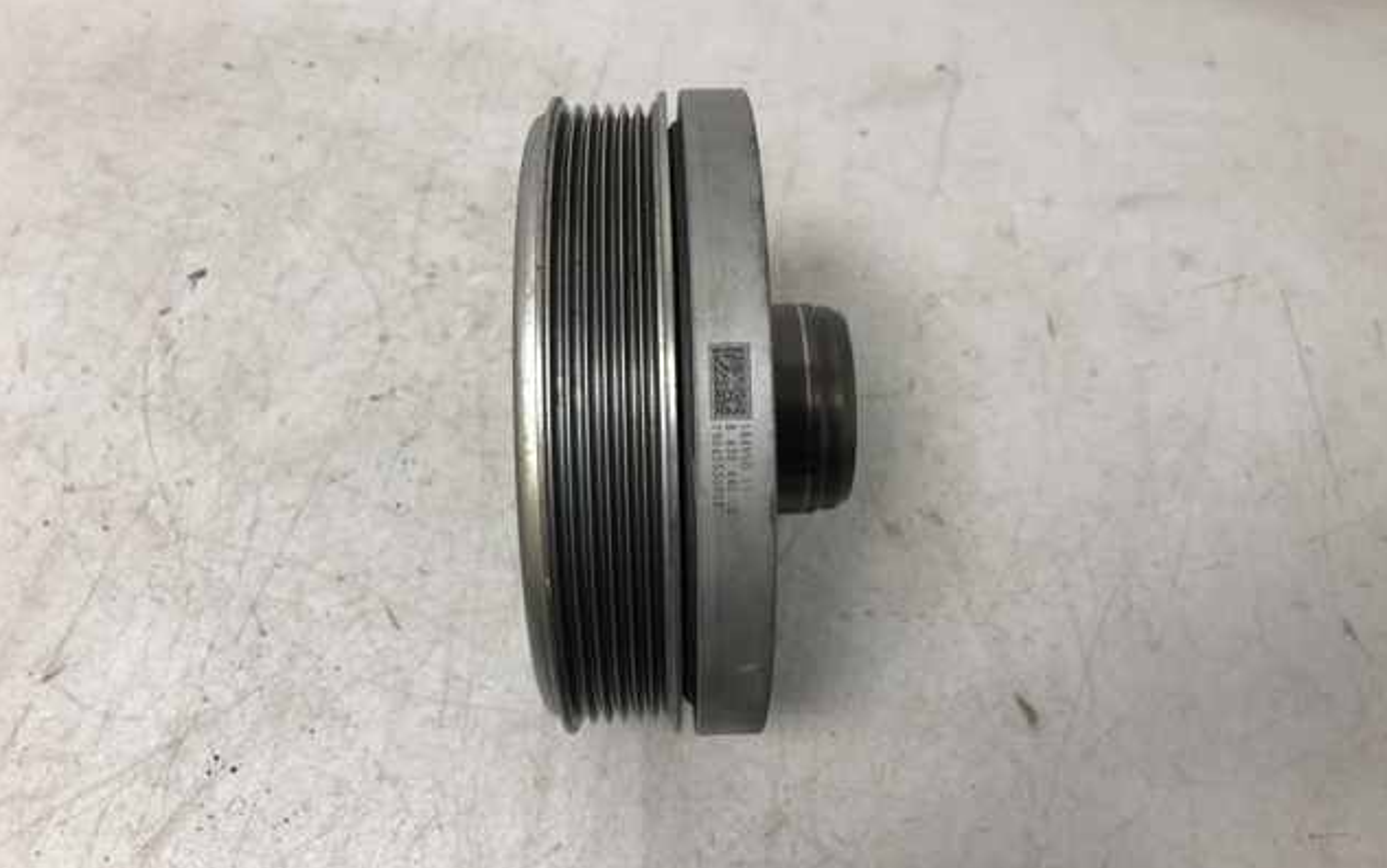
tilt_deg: -57.5
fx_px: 1134
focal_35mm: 30
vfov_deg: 41.8
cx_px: 695
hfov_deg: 62.9
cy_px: 412
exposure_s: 1/25
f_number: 1.8
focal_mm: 4
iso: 40
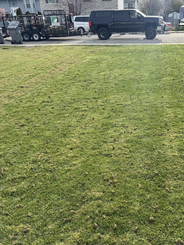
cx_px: 123
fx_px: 234
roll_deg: +2.6
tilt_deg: -31.3
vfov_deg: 54.5
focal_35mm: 33
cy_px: 158
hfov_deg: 42.4
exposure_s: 1/1425
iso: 80
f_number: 1.78
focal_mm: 6.76
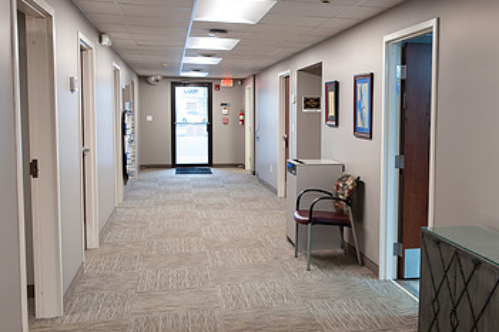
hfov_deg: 46.2
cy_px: 154
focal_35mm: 41
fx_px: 568
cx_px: 356
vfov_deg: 32.6
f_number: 3.2
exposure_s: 1/125
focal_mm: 24
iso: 640
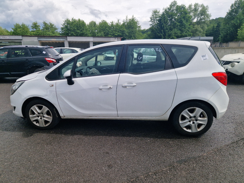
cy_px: 92
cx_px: 122
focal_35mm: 23
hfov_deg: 73.9
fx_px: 162
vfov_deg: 58.9
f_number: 1.8
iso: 50
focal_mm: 5.4
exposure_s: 1/1667
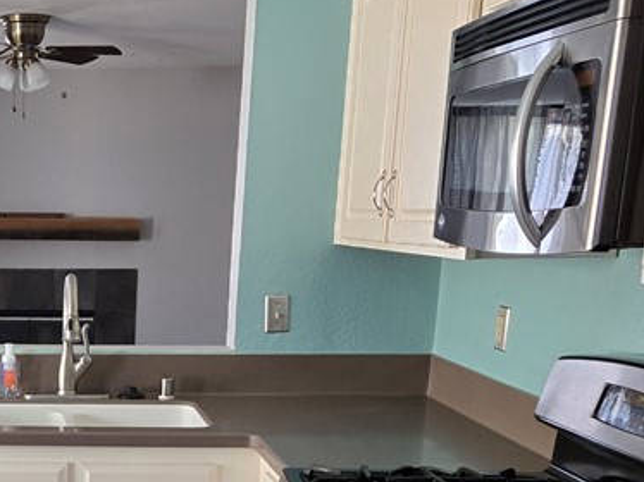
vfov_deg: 22.4
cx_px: -17
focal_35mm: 63
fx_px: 1171
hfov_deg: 28.6
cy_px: 484
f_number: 1.8
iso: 200
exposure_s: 1/120
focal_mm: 5.4
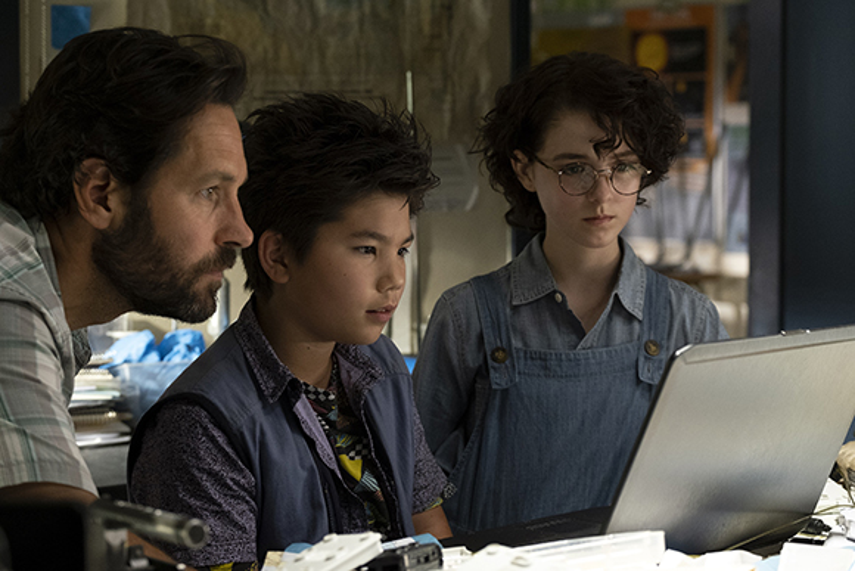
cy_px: 286
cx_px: 428
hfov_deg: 24.2
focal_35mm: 84
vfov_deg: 16.3
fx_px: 1995
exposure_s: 1/160
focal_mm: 56.3
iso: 3200
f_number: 4
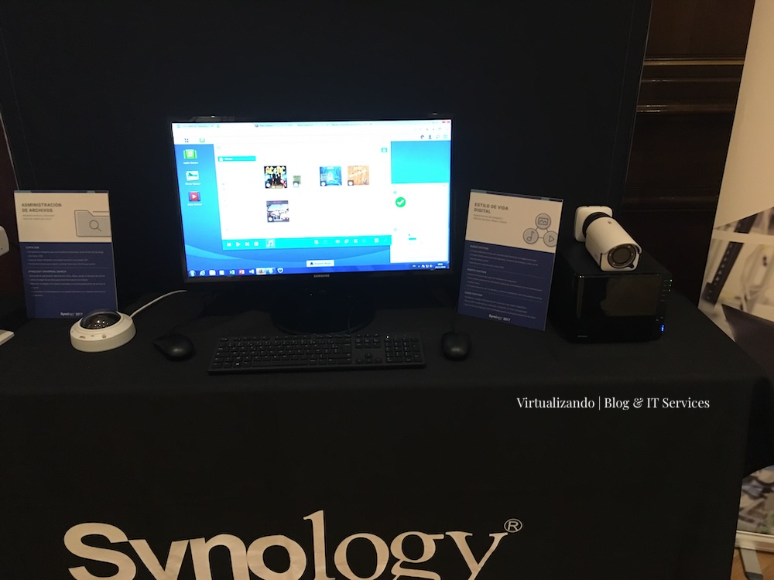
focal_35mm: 29
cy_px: 290
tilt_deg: -23.4
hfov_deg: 61.7
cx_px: 387
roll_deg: +1.4
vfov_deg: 48.2
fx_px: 648
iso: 200
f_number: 2.2
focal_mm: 4.15
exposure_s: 1/25
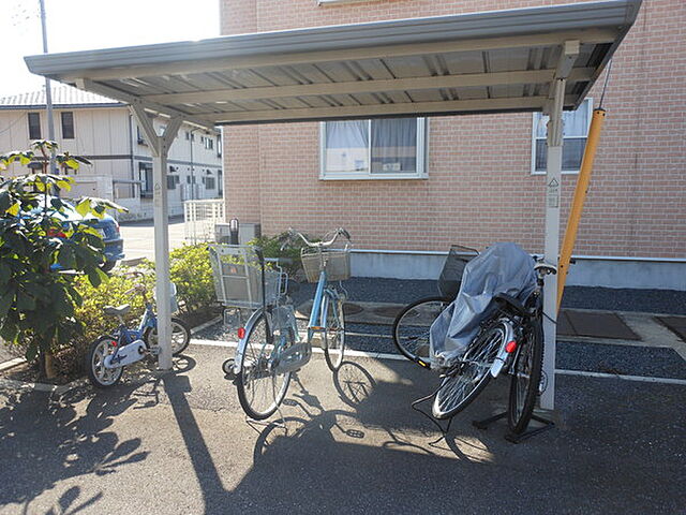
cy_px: 258
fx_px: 555
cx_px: 343
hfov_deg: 63.4
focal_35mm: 28
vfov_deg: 49.7
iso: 80
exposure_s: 1/250
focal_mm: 5
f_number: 3.7
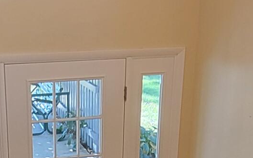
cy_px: 200
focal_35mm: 78
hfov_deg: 26.0
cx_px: 52
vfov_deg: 15.9
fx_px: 538
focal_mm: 2.2
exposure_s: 1/60
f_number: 2.2
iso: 160
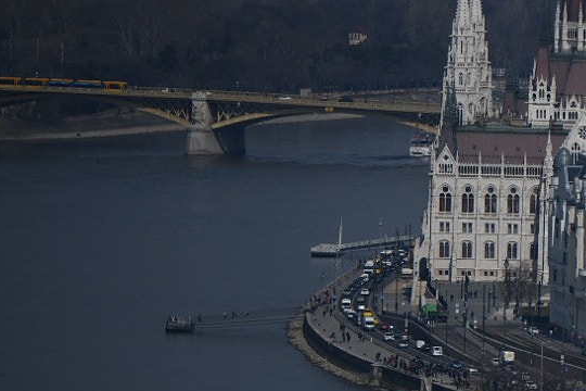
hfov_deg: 3.5
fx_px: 9652
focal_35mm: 593
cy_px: 153
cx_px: 709
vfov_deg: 2.3
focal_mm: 200
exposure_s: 1/8000
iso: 100
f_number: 2.8
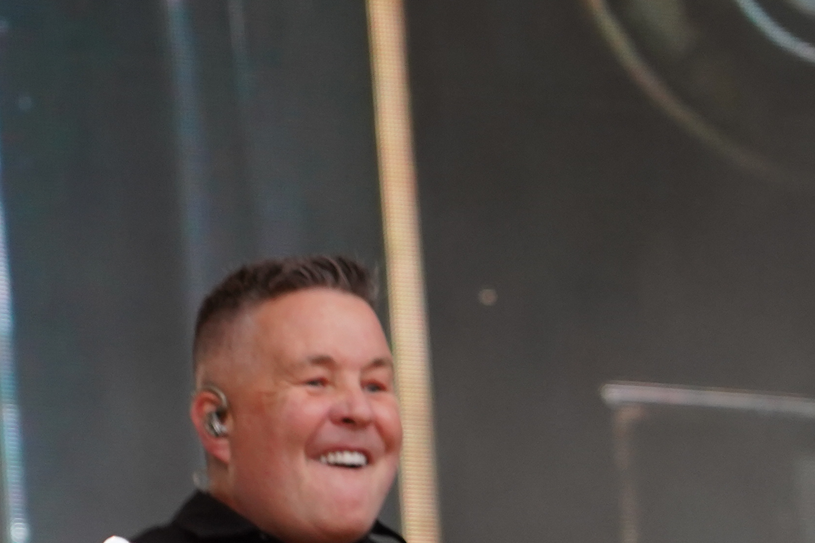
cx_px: 228
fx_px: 8579
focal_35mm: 379
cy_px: 744
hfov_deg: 5.4
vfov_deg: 3.6
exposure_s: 1/160
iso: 1600
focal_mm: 105
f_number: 4
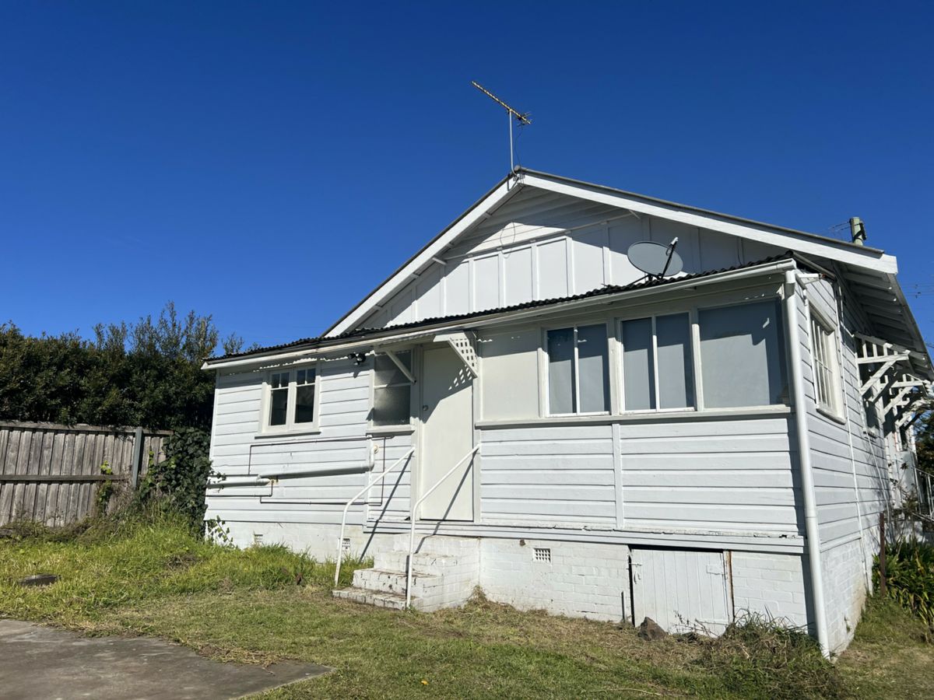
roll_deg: -0.9
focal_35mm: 26
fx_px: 702
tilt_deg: +10.2
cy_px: 350
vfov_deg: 53.1
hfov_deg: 67.3
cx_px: 467
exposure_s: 1/11364
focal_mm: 5.7
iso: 50
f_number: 1.5
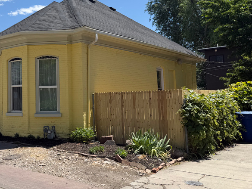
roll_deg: +1.5
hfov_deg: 42.4
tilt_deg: +4.2
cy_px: 79
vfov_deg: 34.3
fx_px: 306
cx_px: 44
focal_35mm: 42
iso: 80
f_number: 1.78
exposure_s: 1/4167
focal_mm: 6.76
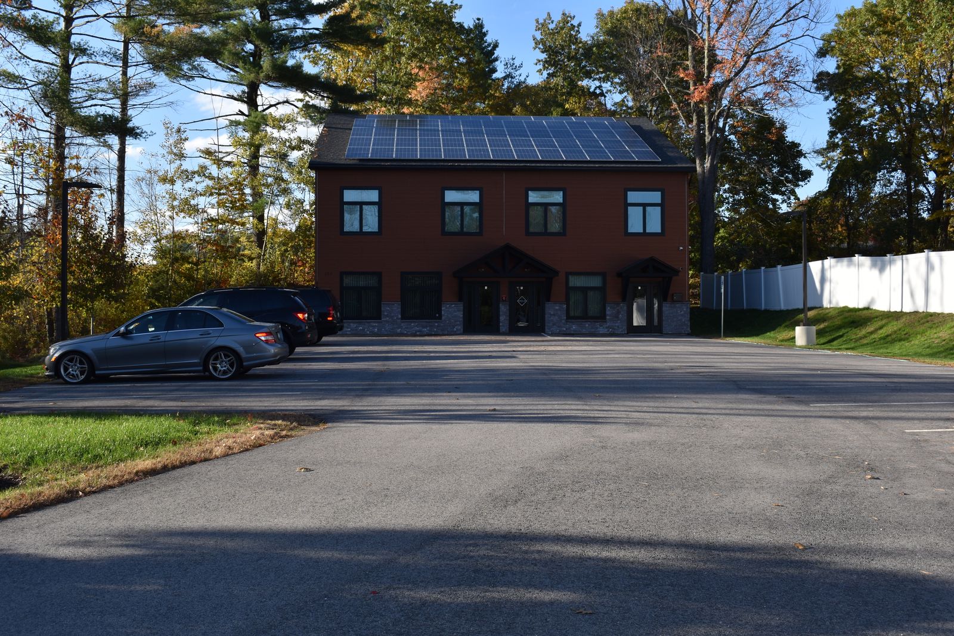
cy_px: 318
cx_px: 477
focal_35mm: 39
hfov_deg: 49.5
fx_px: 1034
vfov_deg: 34.2
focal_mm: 26
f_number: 8
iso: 100
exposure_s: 1/200
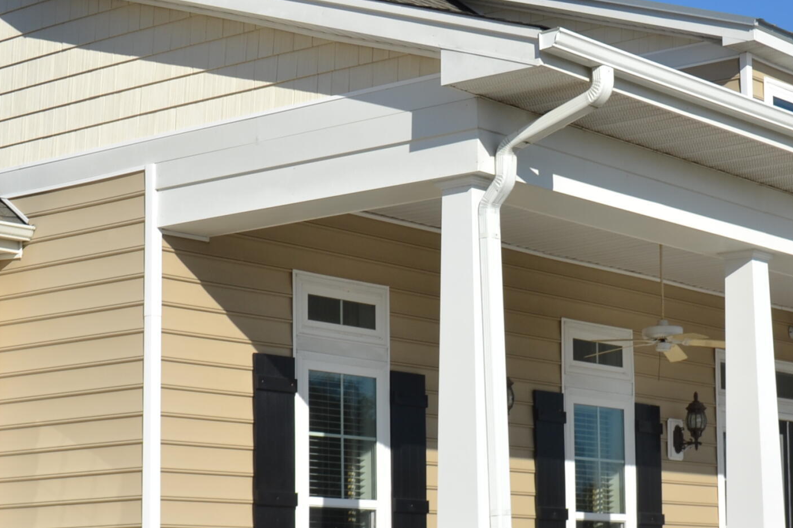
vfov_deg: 15.1
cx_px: 445
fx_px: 1982
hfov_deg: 22.6
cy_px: 427
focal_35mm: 90
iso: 100
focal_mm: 28
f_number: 8
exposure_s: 1/250
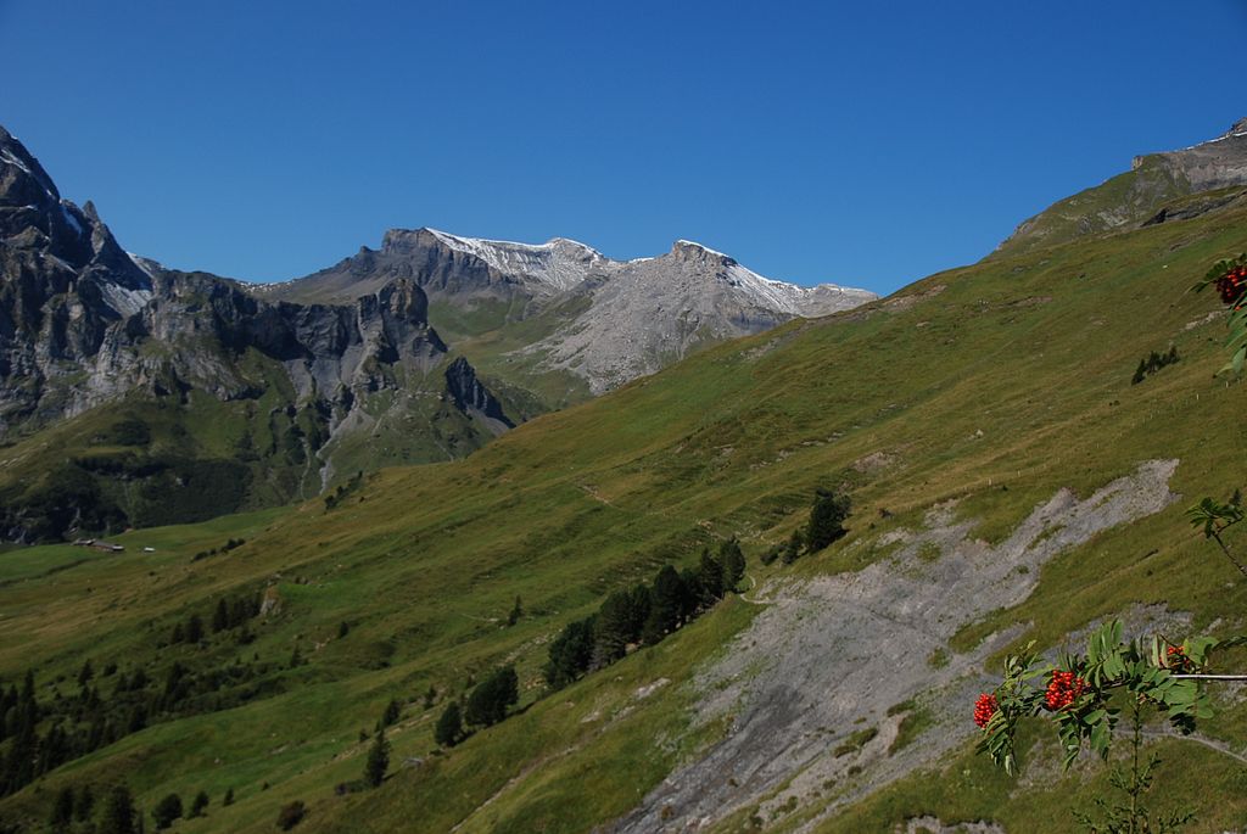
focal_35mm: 36
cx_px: 624
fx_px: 1248
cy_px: 417
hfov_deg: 53.1
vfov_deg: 37.0
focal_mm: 24
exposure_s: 1/1000
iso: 100
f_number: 4
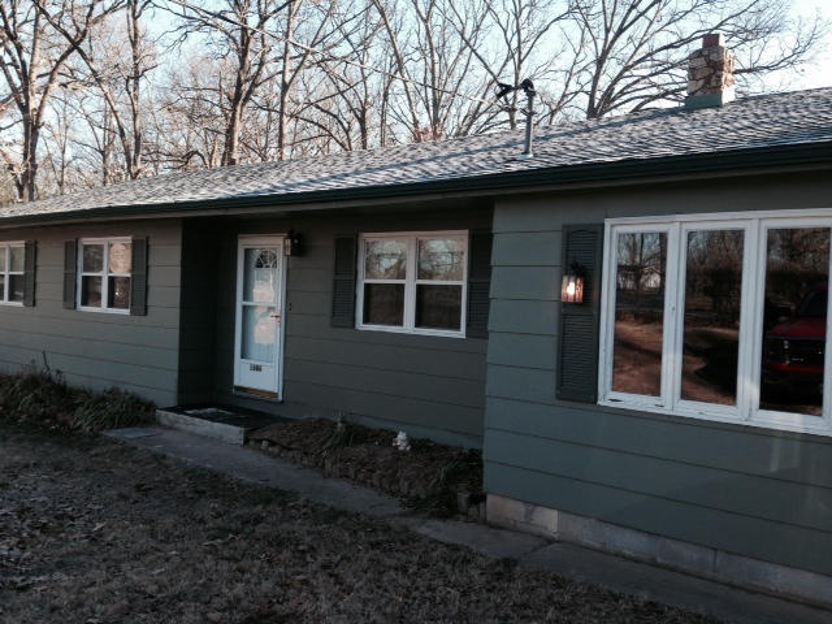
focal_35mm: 33
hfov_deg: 55.4
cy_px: 312
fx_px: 793
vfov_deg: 42.9
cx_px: 416
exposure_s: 1/256
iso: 50
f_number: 2.4
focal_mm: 4.12
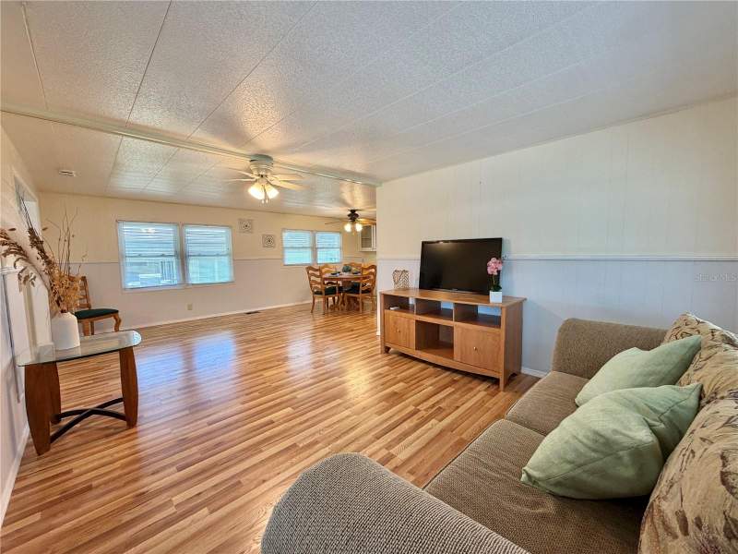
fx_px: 298
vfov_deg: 85.7
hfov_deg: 102.1
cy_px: 277
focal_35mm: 14
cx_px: 369
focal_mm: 2.22
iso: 200
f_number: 2.2
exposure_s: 1/120
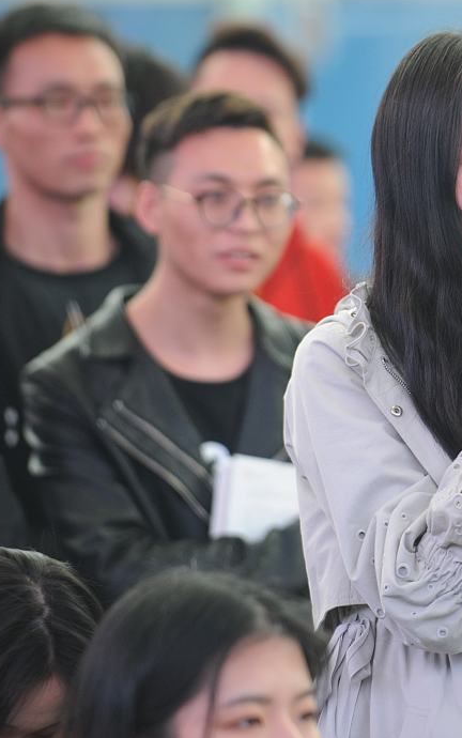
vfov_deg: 5.9
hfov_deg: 3.7
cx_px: 462
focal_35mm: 354
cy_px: 328
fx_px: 7123
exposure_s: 1/160
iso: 800
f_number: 4
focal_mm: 200
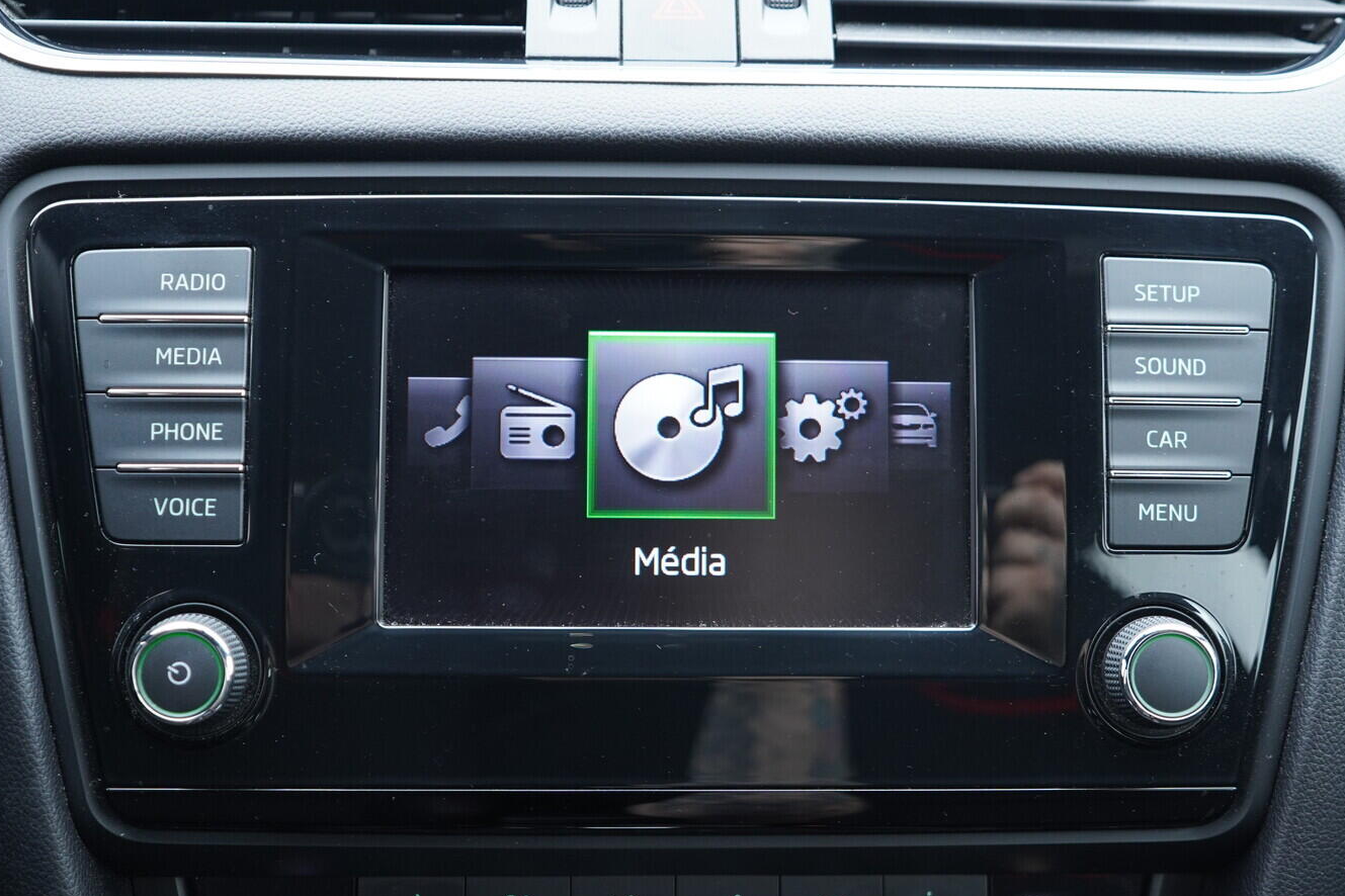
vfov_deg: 34.2
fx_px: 1457
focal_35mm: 39
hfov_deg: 49.6
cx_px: 672
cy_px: 473
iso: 640
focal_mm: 24
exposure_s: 1/40
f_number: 2.8
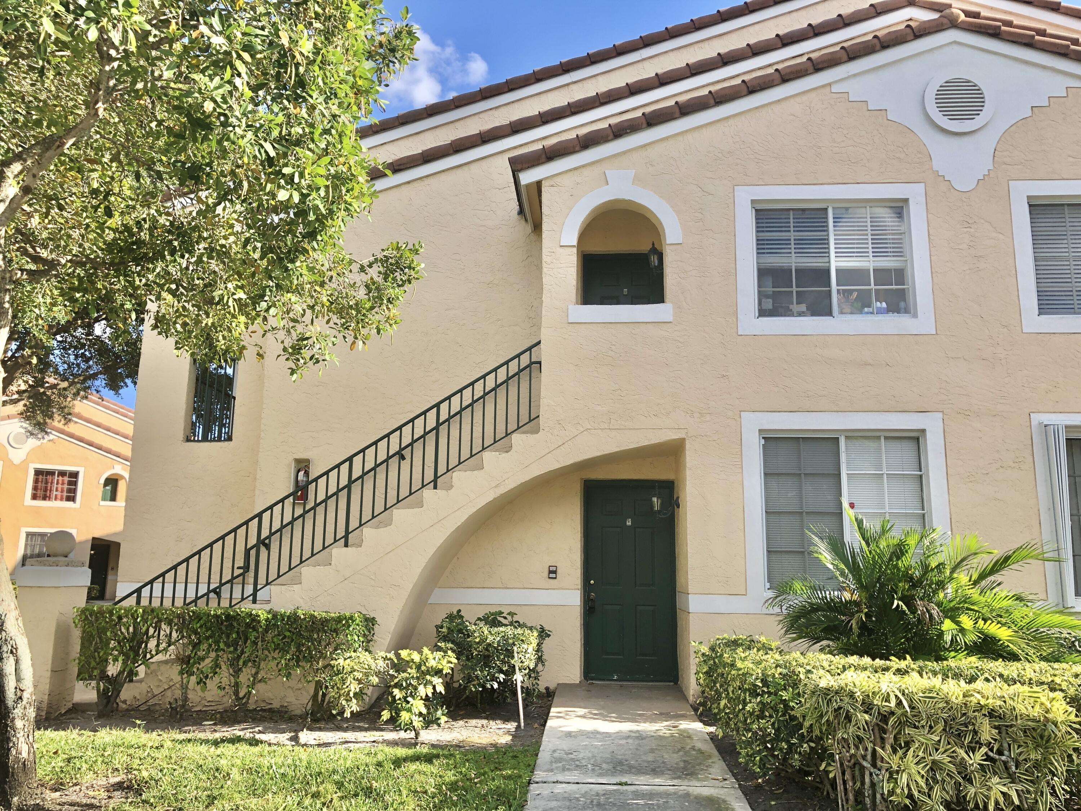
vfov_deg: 49.7
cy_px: 406
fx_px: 874
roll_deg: -0.7
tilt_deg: +10.2
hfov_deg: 63.4
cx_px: 540
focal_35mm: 28
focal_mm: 3.99
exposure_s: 1/615
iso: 20
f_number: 1.8
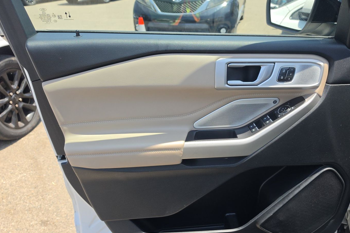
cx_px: 198
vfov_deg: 46.1
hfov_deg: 65.2
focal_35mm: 28
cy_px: 142
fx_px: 272
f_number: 1.4
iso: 63
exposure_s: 1/2364
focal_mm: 6.5
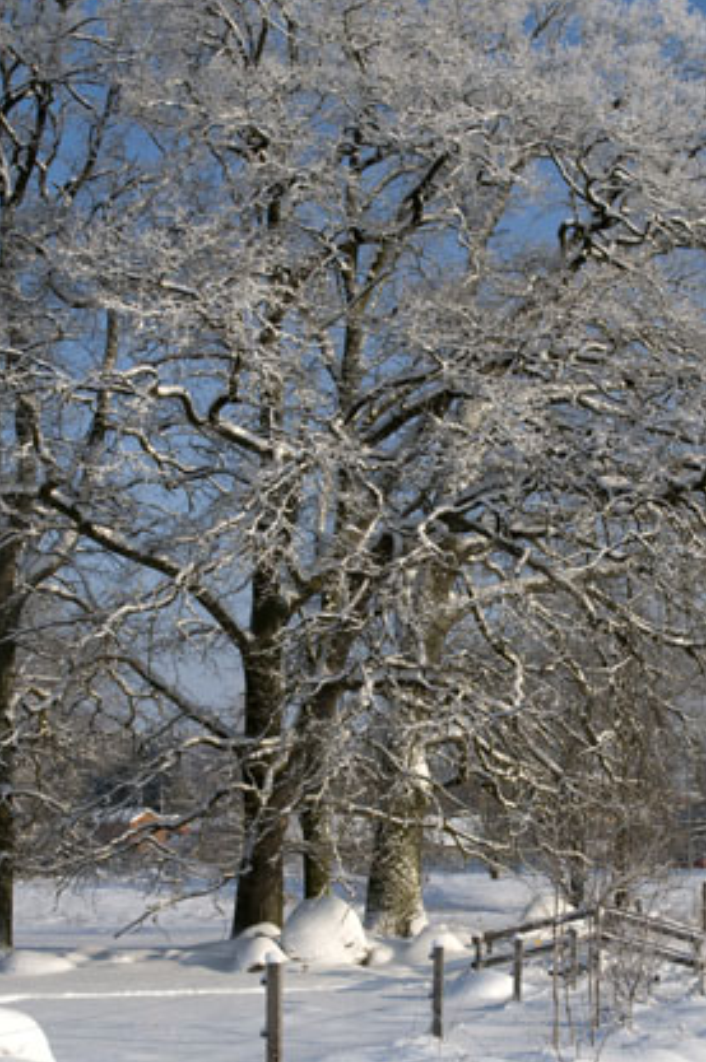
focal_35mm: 65
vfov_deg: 30.9
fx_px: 1917
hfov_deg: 20.8
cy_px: 615
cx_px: 469
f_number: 10
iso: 200
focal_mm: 24
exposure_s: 1/400
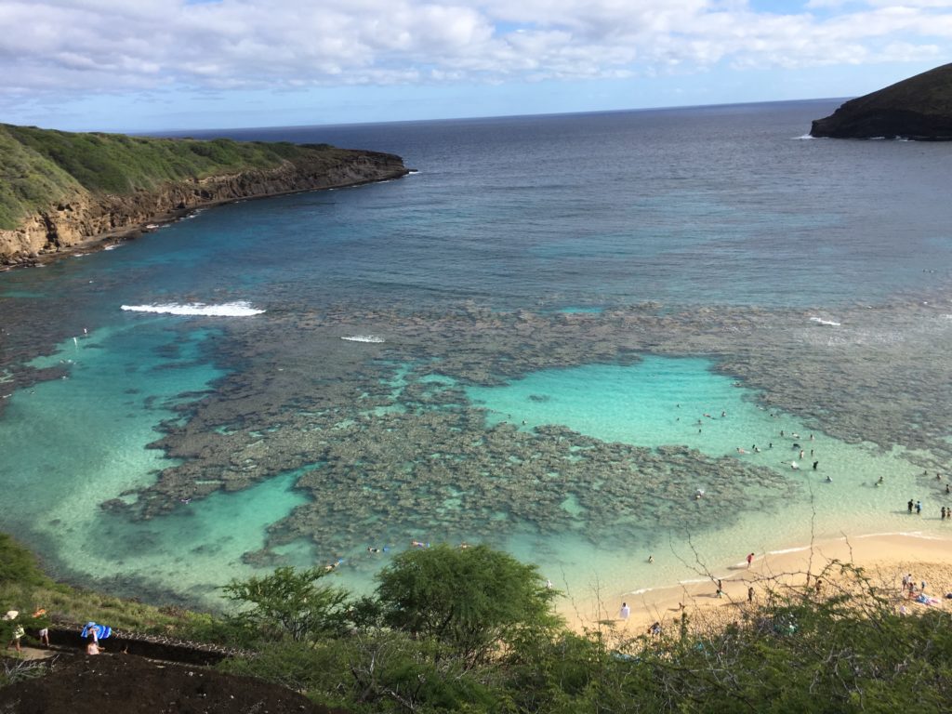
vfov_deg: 48.2
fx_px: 798
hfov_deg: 61.7
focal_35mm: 29
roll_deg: +2.7
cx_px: 476
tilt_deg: -16.0
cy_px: 357
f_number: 2.2
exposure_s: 1/1748
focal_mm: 4.15
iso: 25
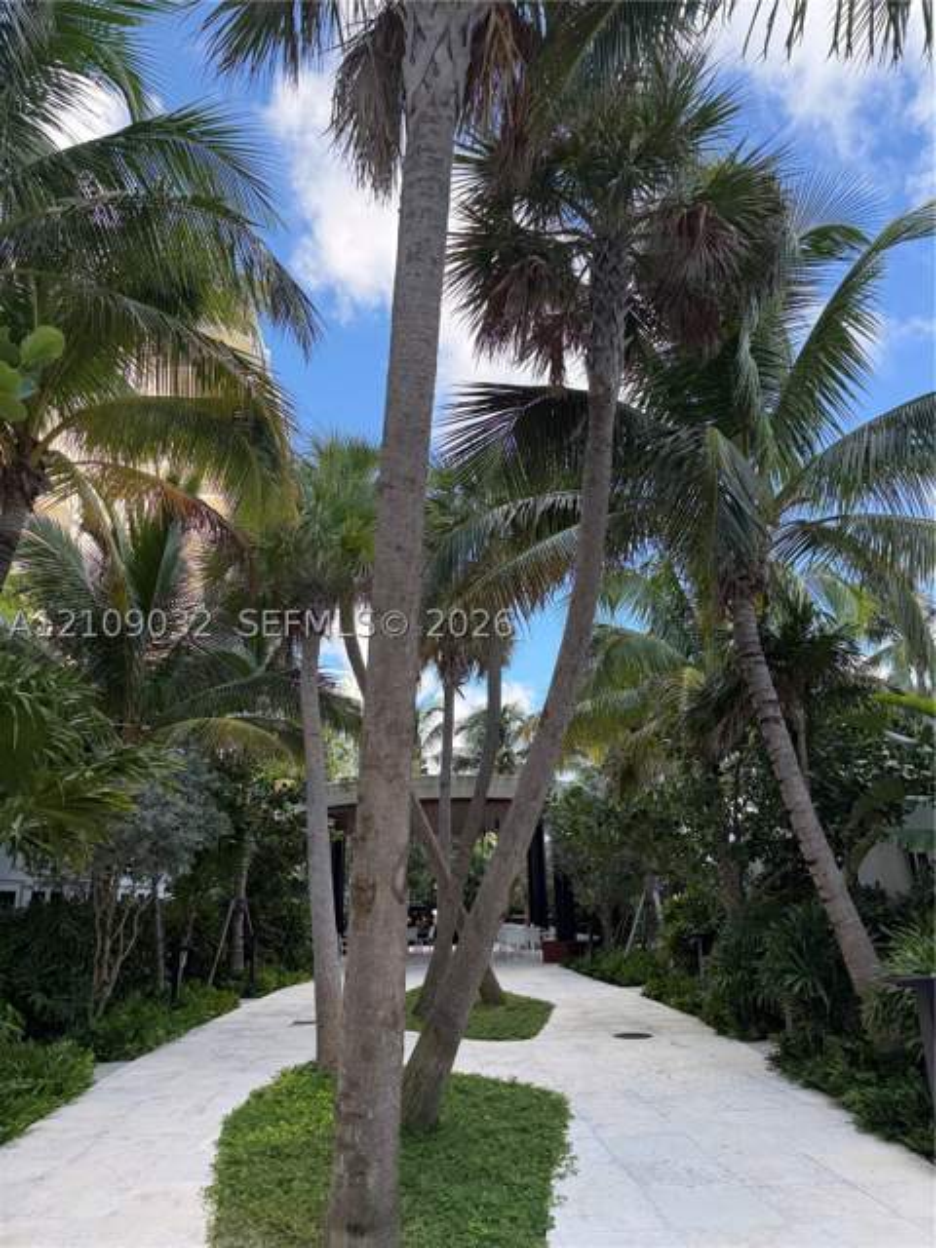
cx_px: 468
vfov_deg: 71.6
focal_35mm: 24
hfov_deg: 56.8
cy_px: 624
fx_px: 865
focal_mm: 6.76
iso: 100
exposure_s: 1/931
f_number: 1.78
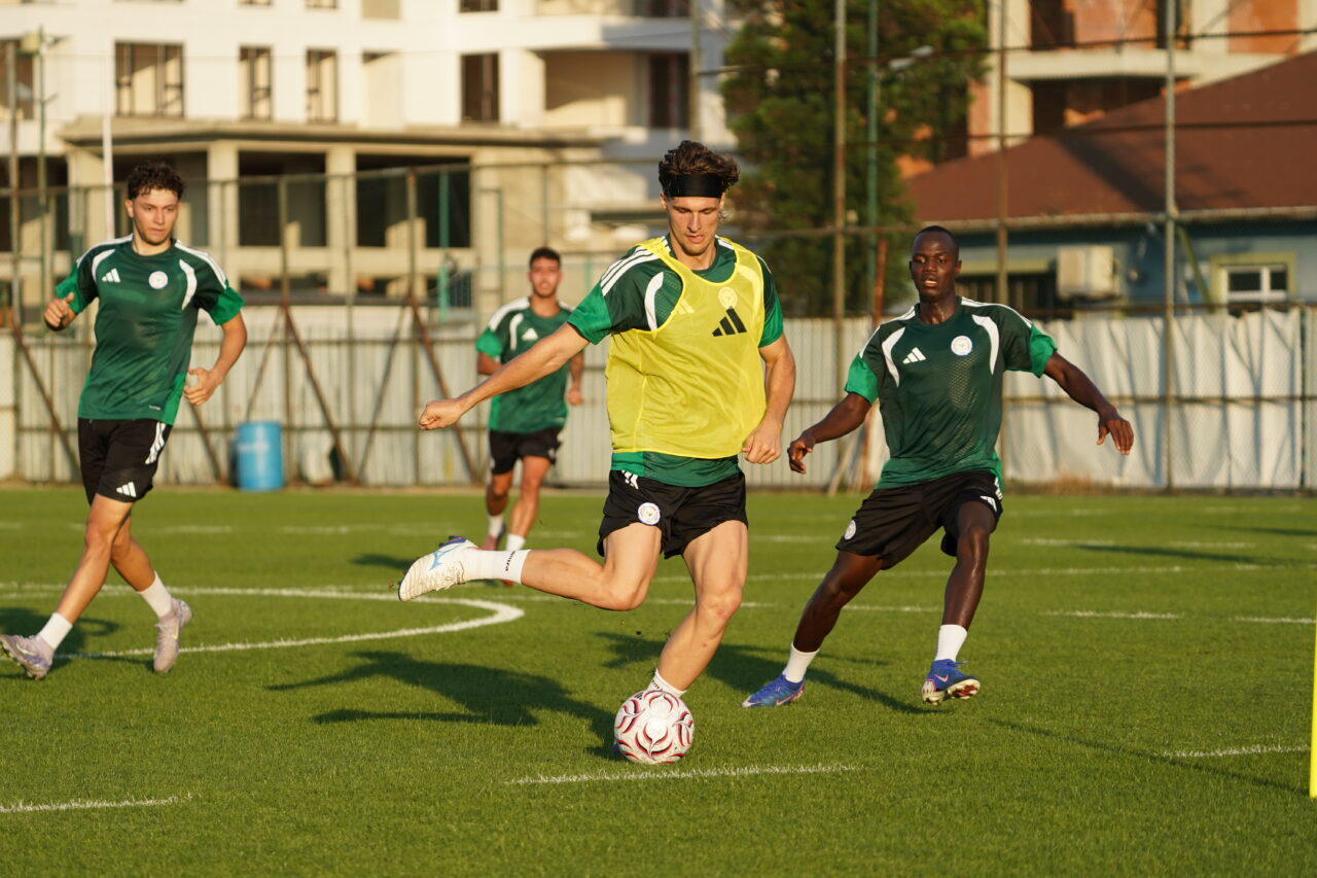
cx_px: 658
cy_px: 439
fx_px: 7315
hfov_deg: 10.3
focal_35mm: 200
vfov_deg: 6.9
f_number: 5.6
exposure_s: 1/2000
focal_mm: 200
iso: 800
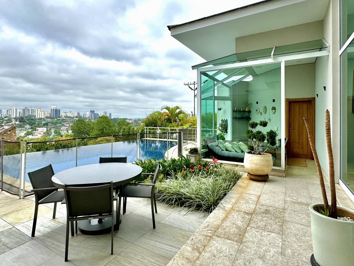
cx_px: 177
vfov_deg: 85.7
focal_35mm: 14
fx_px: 143
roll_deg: +0.3
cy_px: 133
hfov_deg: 102.1
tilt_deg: -3.1
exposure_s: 1/1600
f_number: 2.2
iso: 50
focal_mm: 2.22
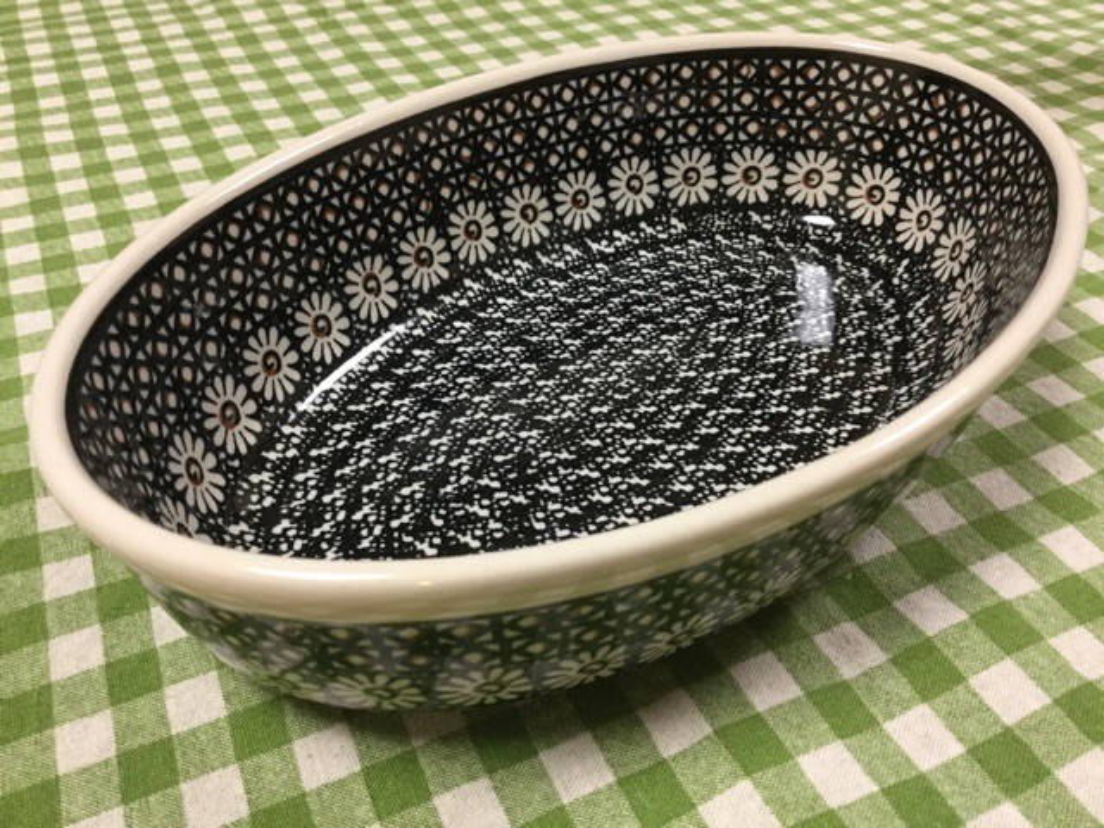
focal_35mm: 31
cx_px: 552
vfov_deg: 45.4
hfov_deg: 58.4
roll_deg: +0.0
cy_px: 414
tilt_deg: -39.9
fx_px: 989
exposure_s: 1/30
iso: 100
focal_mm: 3.3
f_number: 2.4
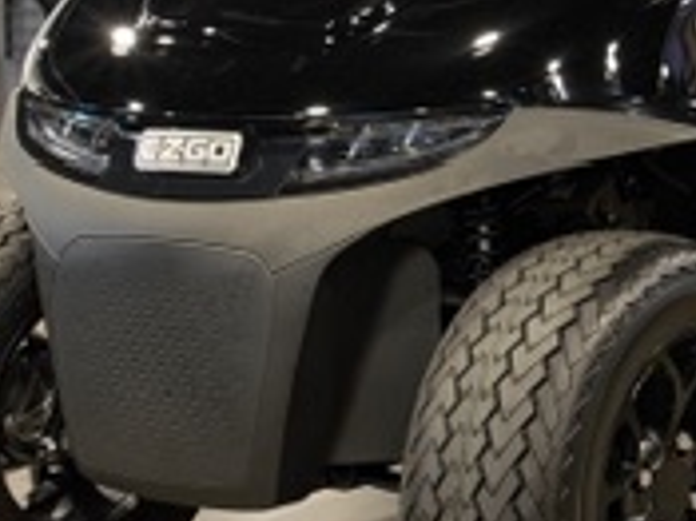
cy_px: -8
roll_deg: +1.5
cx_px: 636
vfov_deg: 12.5
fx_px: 2351
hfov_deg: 16.6
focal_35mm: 117
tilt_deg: -1.2
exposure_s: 1/60
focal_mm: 6.93
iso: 250
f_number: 1.8
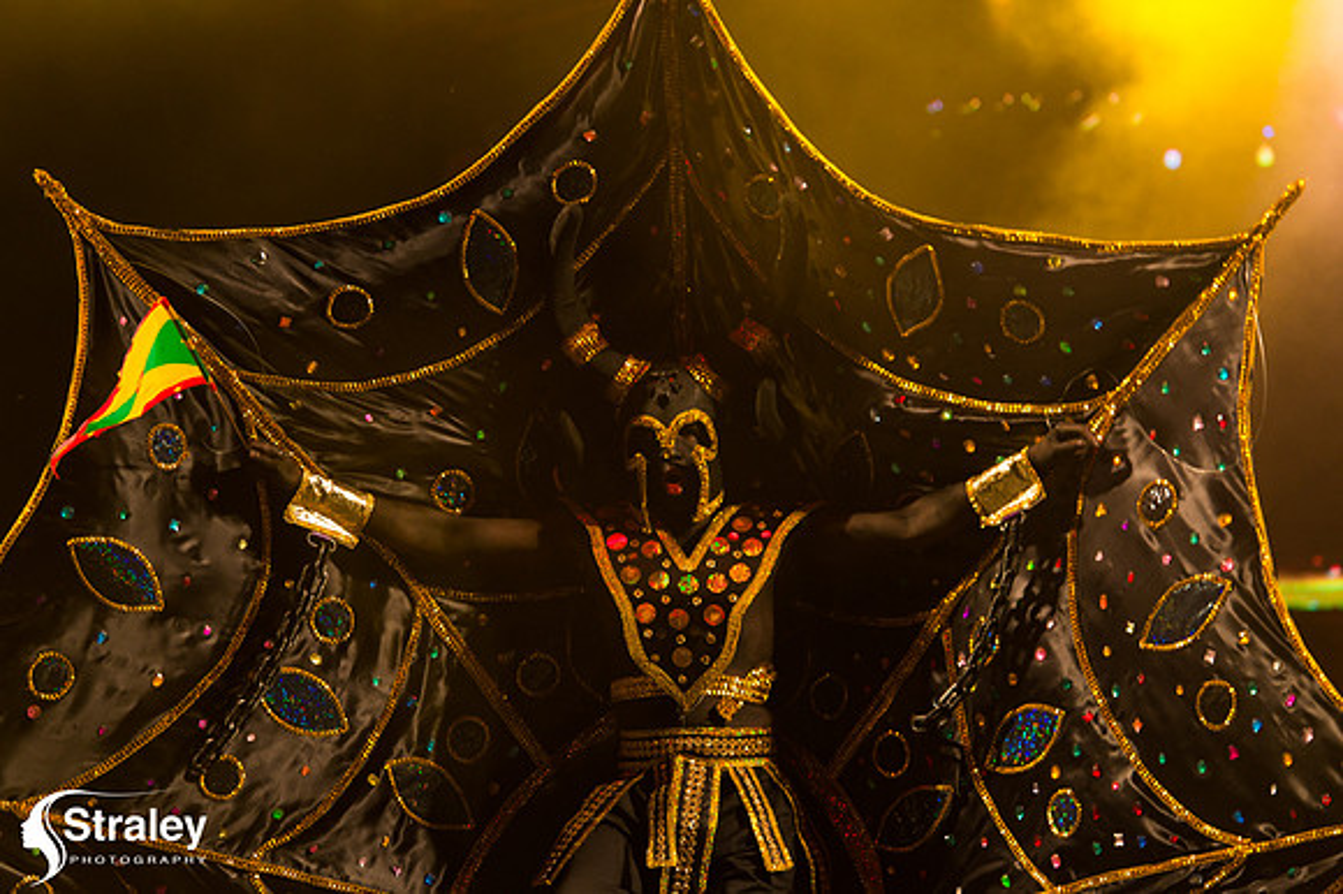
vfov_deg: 9.5
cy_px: 447
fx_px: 5406
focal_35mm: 145
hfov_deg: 14.2
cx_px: 672
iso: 2500
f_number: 5.6
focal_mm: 145
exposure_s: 1/320
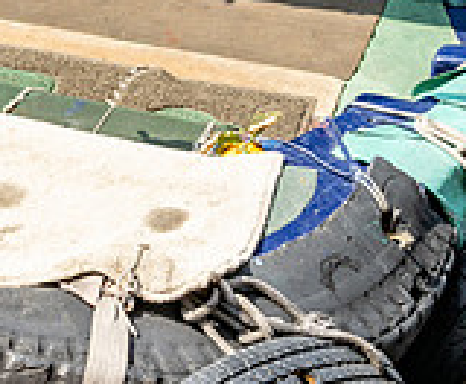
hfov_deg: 19.7
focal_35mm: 94
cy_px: -241
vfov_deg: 15.1
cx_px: 42
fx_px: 1312
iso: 280
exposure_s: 1/200
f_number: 8
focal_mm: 24
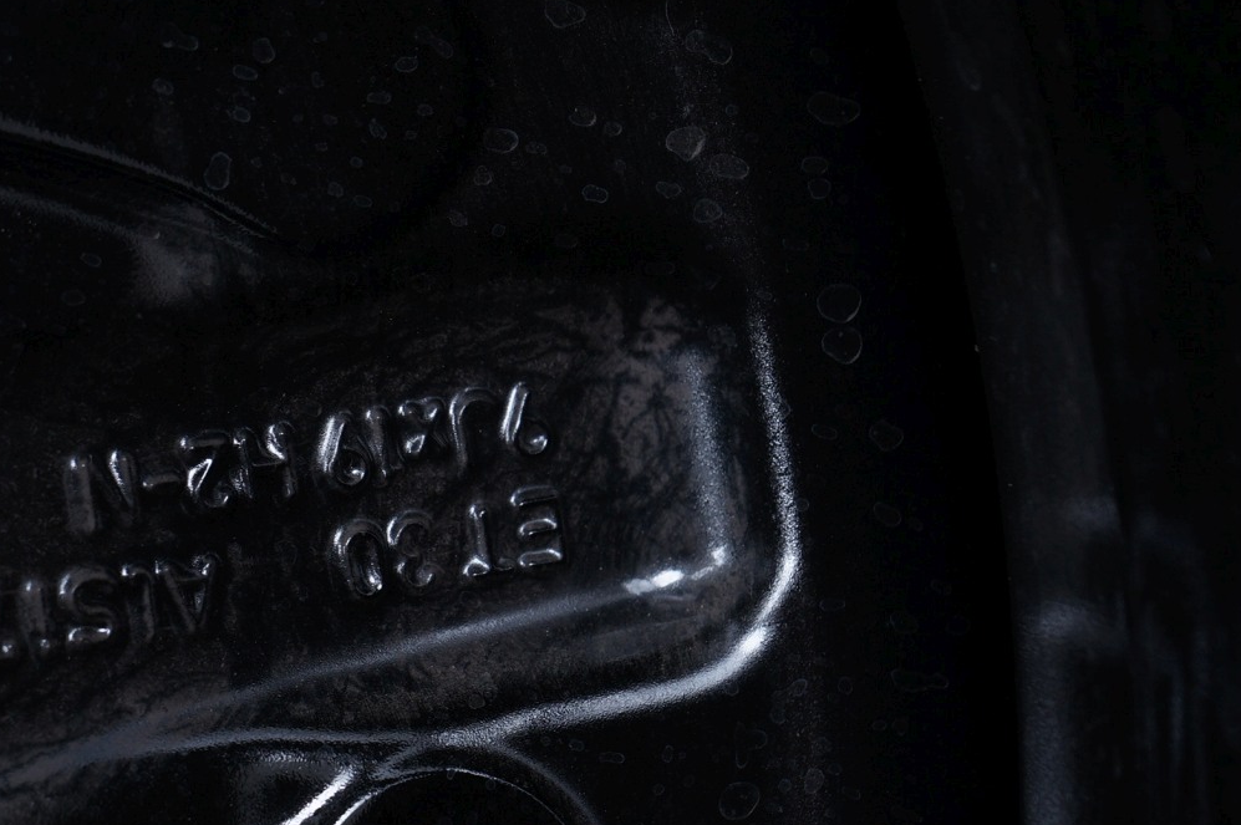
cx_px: 387
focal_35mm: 131
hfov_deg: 15.6
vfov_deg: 10.4
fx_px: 4512
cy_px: 602
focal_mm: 68
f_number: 7.1
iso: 250
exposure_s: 1/125
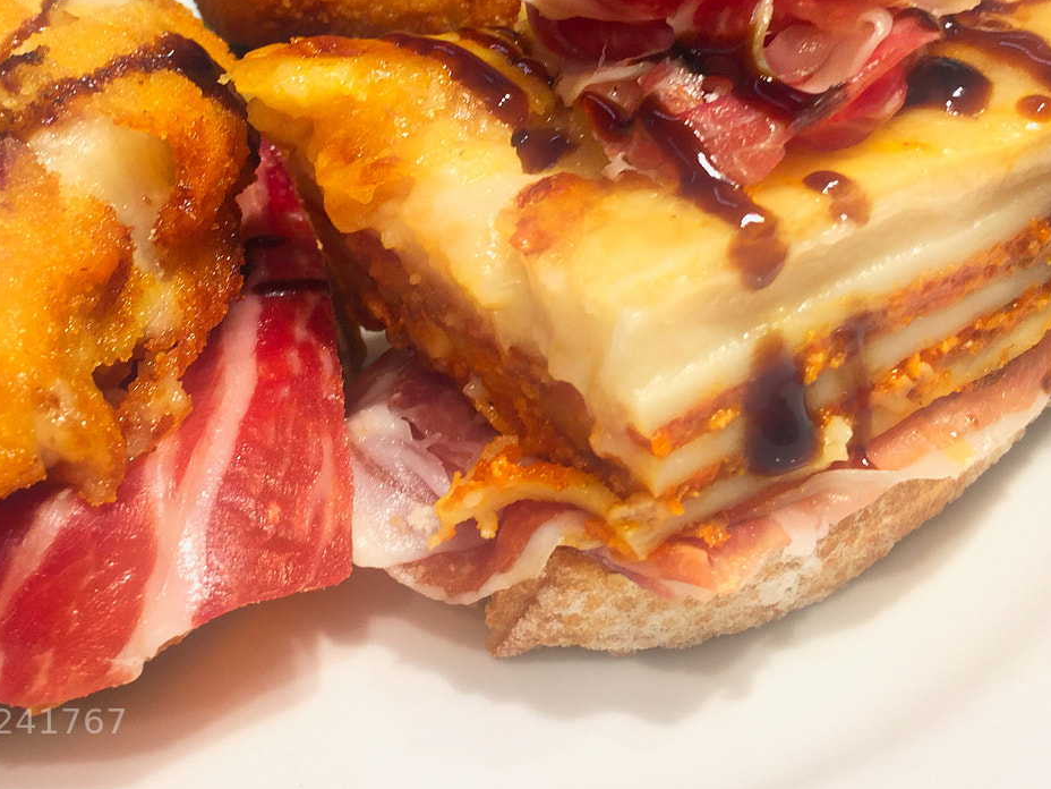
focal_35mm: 50
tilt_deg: -28.8
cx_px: 439
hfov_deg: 38.1
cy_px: 130
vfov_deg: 28.3
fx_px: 1518
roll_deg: +2.7
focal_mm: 4.15
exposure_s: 1/50
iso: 40
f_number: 2.2
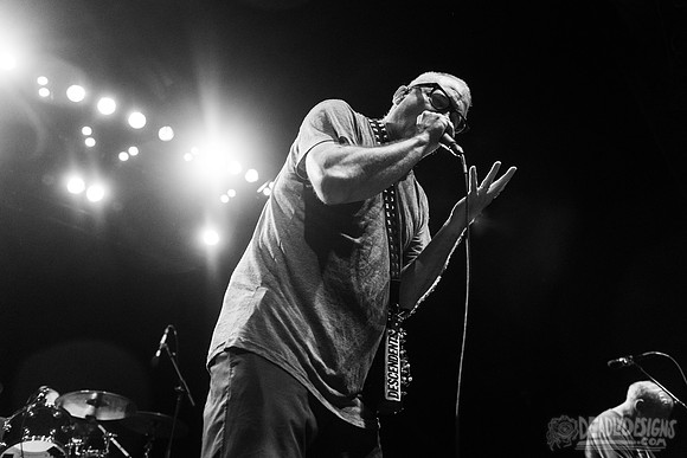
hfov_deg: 65.5
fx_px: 534
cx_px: 344
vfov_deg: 46.3
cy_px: 191
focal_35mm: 28
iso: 3200
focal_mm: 24
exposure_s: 1/125
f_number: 3.2
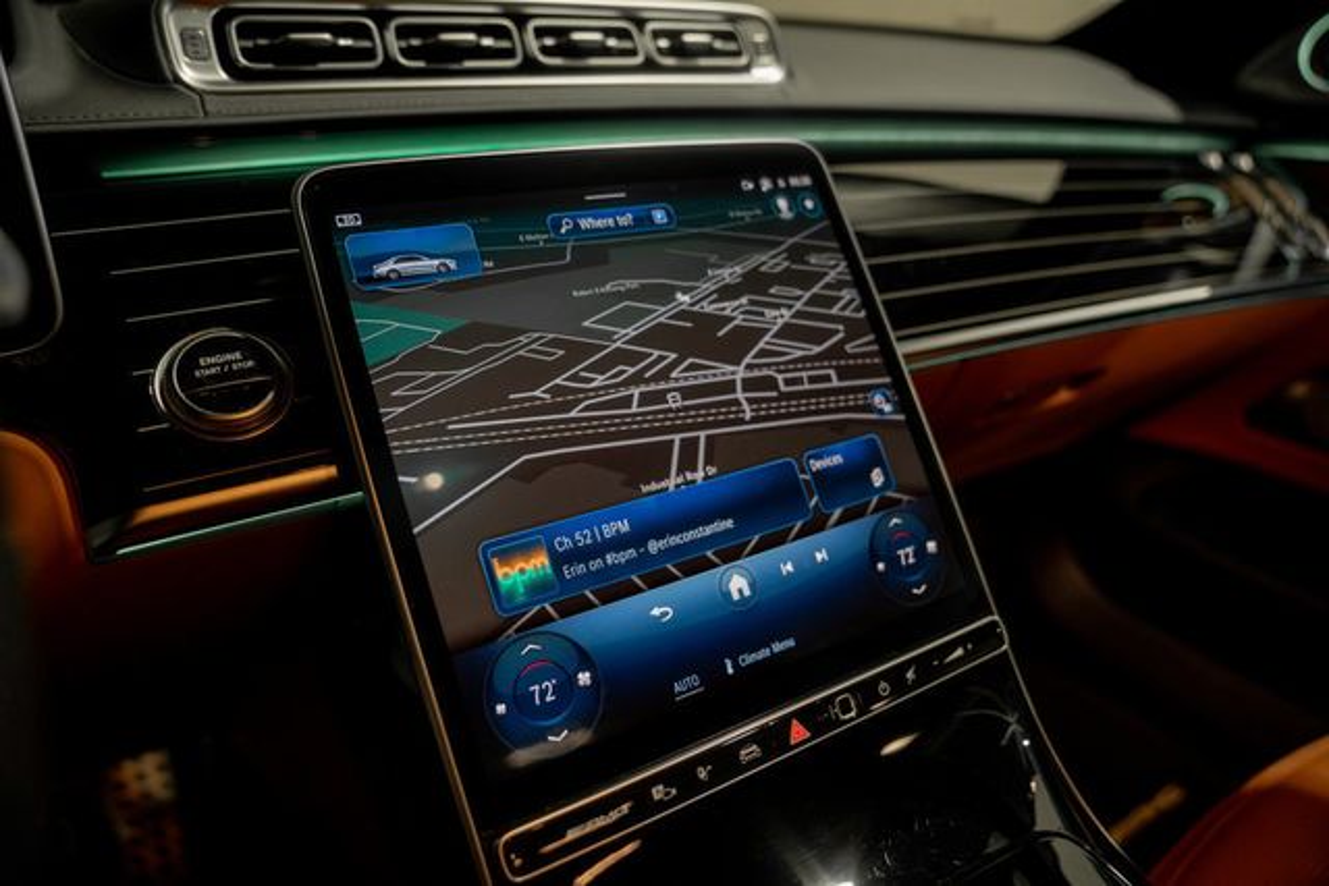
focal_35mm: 24
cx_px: 664
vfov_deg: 53.2
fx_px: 886
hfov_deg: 73.7
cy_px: 443
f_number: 2.8
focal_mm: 24
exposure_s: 1/50
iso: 1600
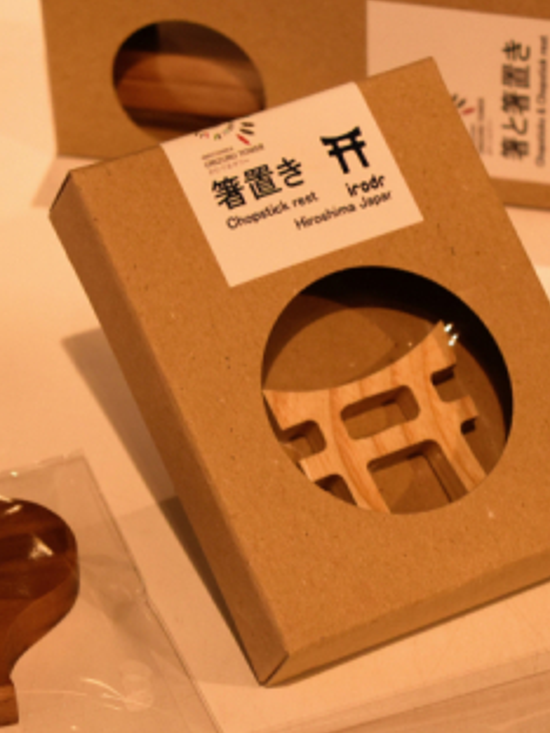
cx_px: 418
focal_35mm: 148
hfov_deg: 10.0
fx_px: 3135
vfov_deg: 13.3
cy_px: 443
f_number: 8
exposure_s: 1/250
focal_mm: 40
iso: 400
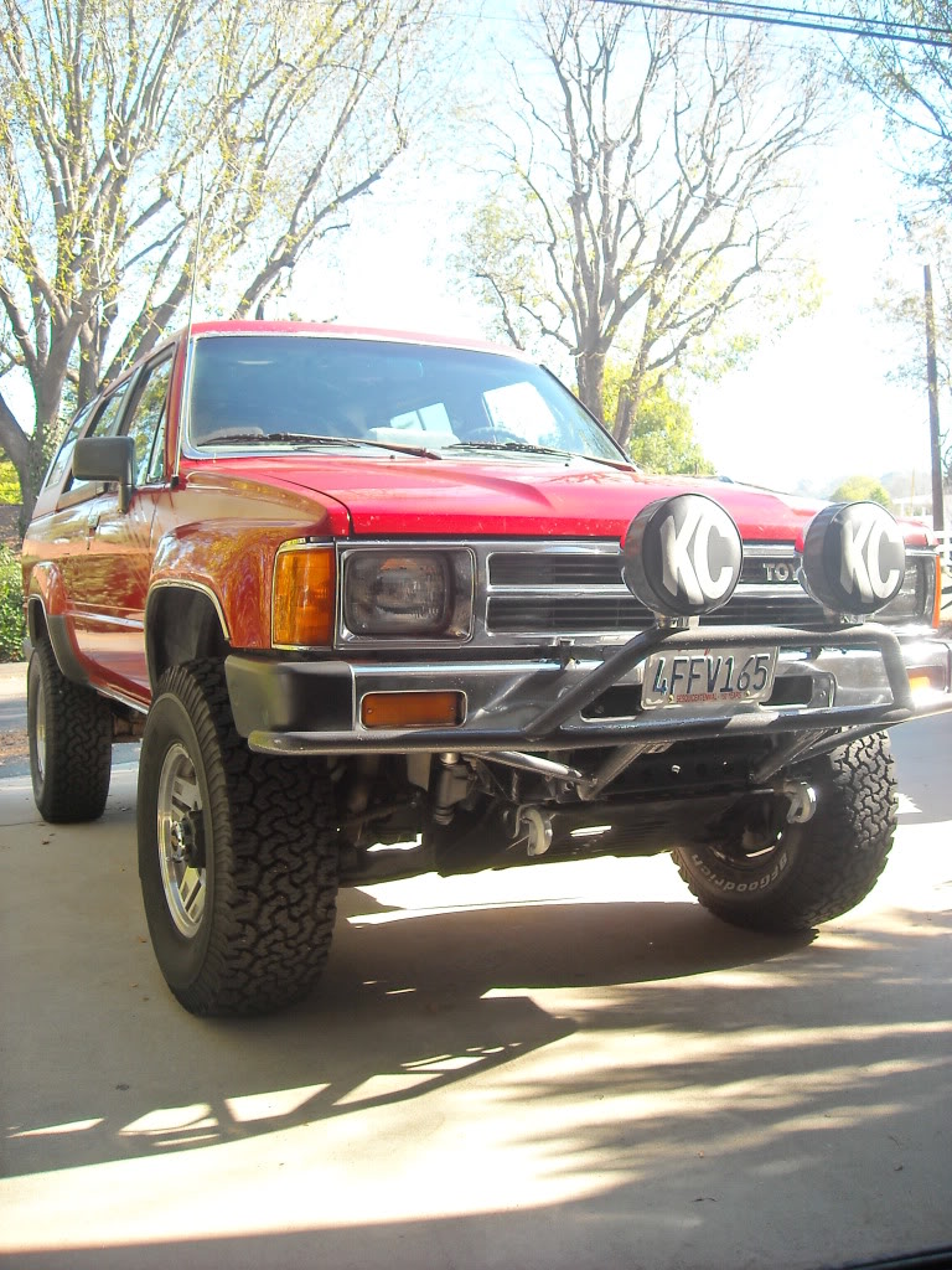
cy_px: 635
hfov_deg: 40.7
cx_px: 476
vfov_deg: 52.6
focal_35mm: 35
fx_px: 1283
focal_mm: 5.7
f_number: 2.8
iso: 64
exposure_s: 1/141
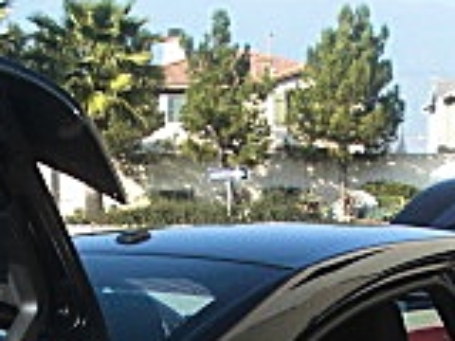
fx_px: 1893
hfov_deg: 13.7
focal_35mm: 144
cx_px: 239
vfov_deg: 9.9
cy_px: 560
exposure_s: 1/320
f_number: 2.8
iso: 50
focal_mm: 6.3
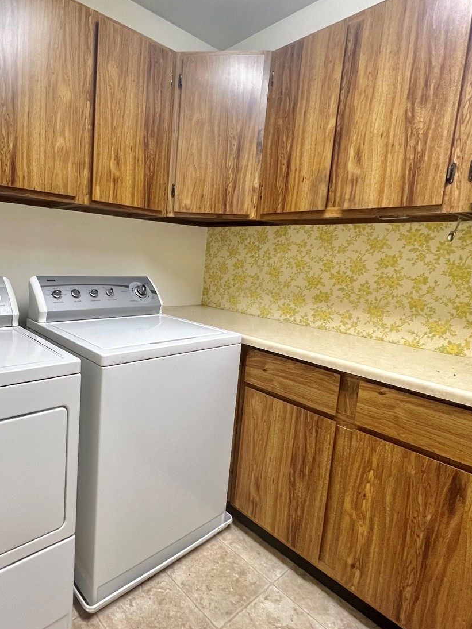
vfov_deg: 84.6
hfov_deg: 66.5
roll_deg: -3.7
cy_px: 301
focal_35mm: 19
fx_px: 345
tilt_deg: -7.9
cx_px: 150
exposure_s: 1/120
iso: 200
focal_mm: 1.57
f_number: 1.8
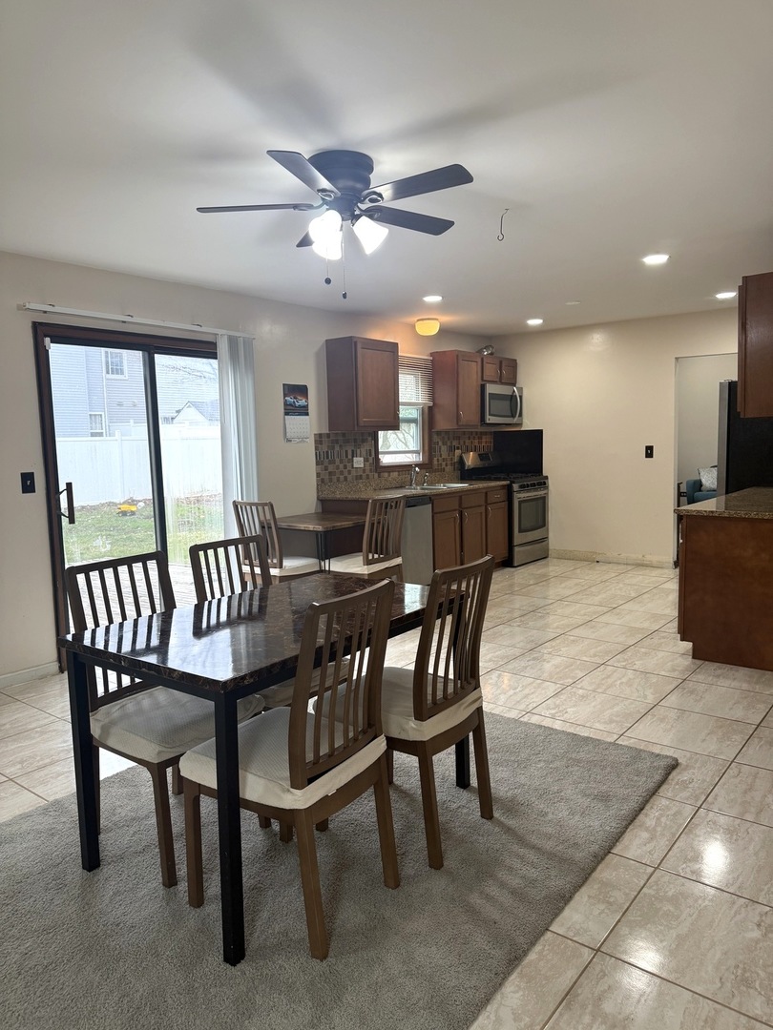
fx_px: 715
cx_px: 386
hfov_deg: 56.8
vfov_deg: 71.6
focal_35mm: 24
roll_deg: +1.5
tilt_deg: -5.2
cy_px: 515
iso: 125
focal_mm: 6.76
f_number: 1.78
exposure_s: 1/120
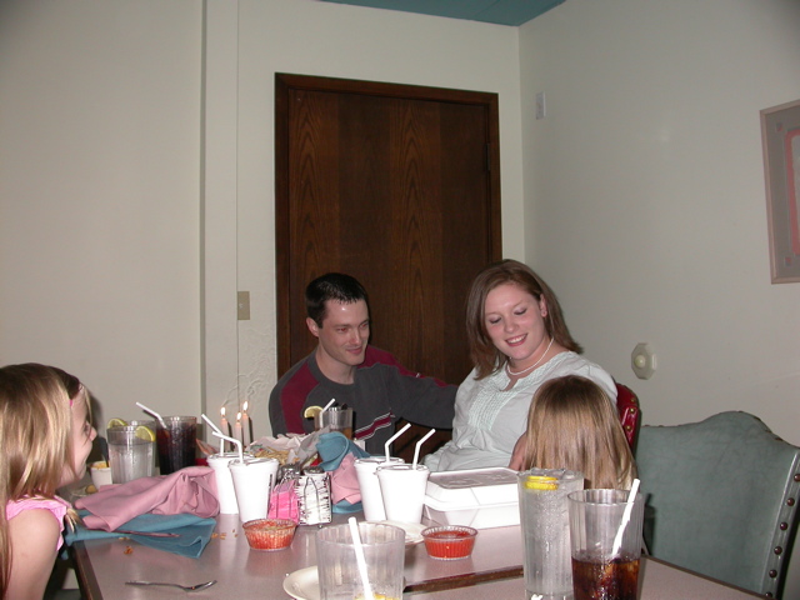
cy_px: 300
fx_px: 878
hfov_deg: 49.0
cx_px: 400
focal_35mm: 38
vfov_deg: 37.7
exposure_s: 1/60
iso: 100
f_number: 2.6
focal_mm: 7.85
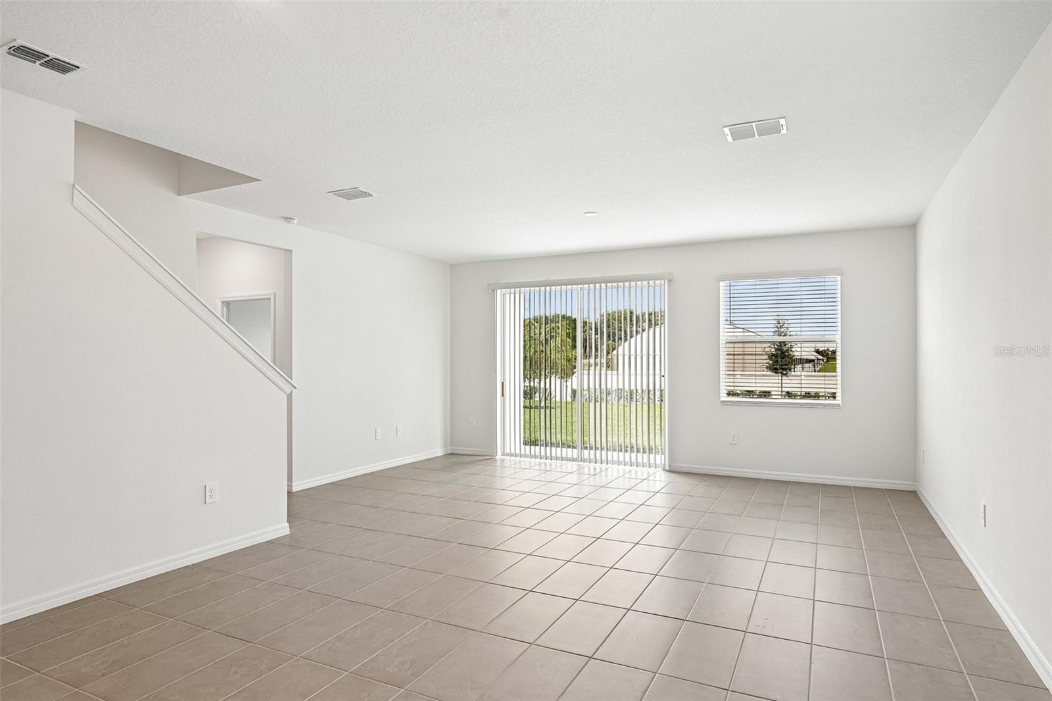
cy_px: 350
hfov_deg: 81.2
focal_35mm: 21
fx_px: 614
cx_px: 526
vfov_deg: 59.5
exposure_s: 1/100
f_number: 8
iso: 400
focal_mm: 21
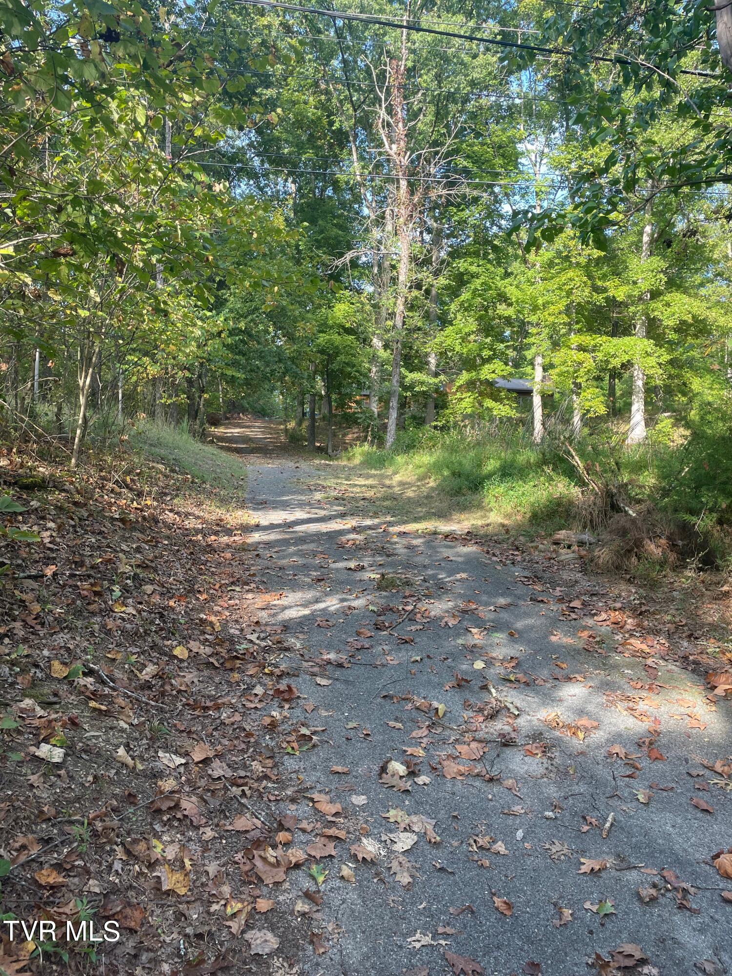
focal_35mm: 26
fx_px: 733
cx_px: 366
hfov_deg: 53.1
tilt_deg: +2.3
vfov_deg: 67.3
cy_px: 488
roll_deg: +0.1
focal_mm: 4.2
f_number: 1.6
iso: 32
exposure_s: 1/169
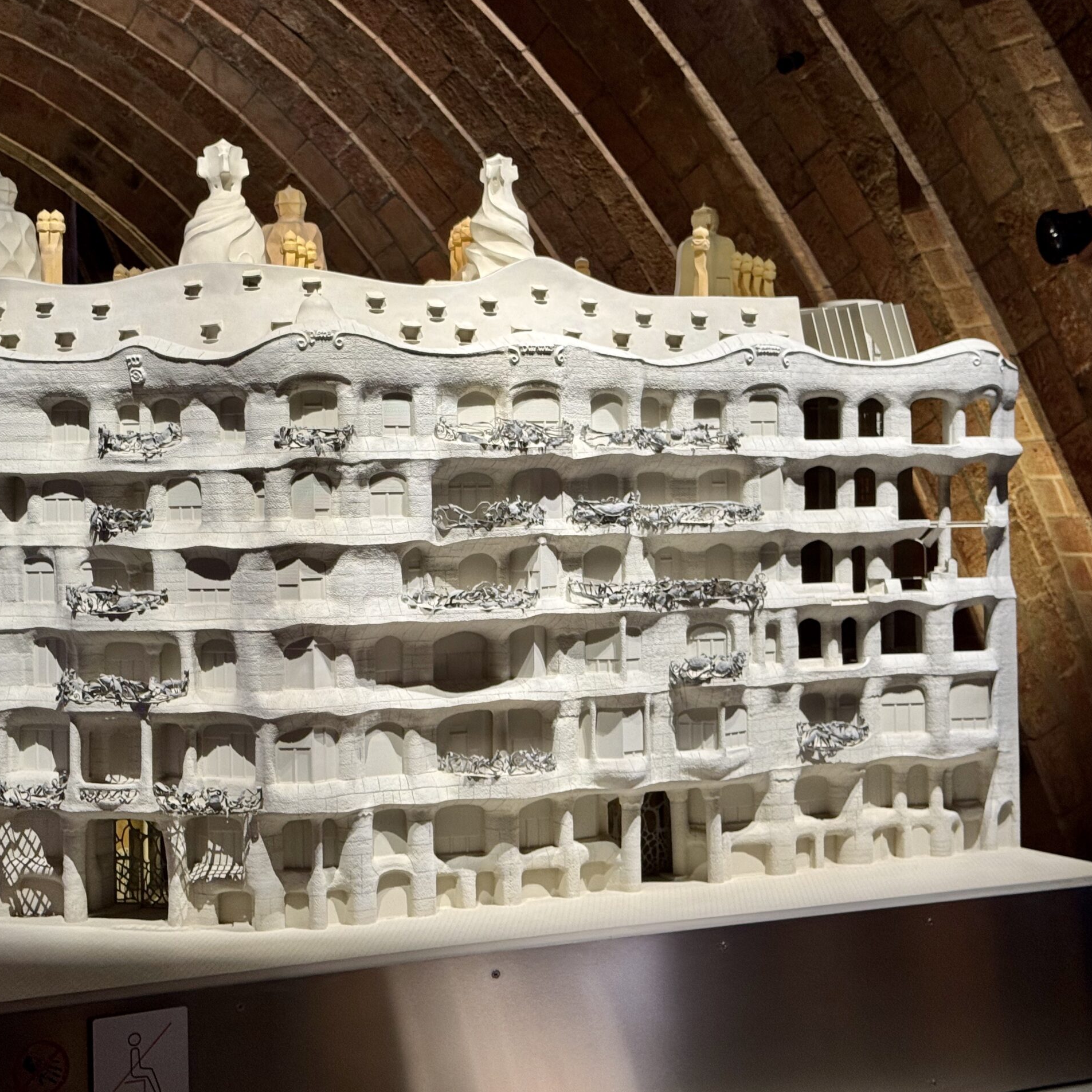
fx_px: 2034
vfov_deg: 30.0
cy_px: 545
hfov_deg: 30.0
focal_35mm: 57
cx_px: 499
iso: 160
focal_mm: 6.76
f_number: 1.78
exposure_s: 1/50
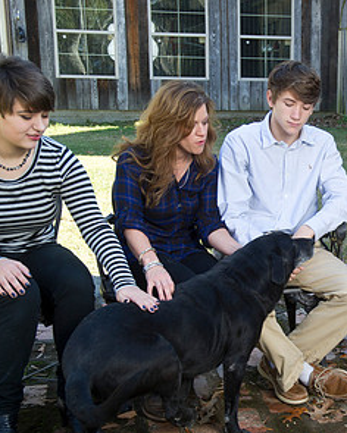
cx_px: 340
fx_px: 899
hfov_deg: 21.2
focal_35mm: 70
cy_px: 245
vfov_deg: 27.1
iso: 400
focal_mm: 38
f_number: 8
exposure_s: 1/125
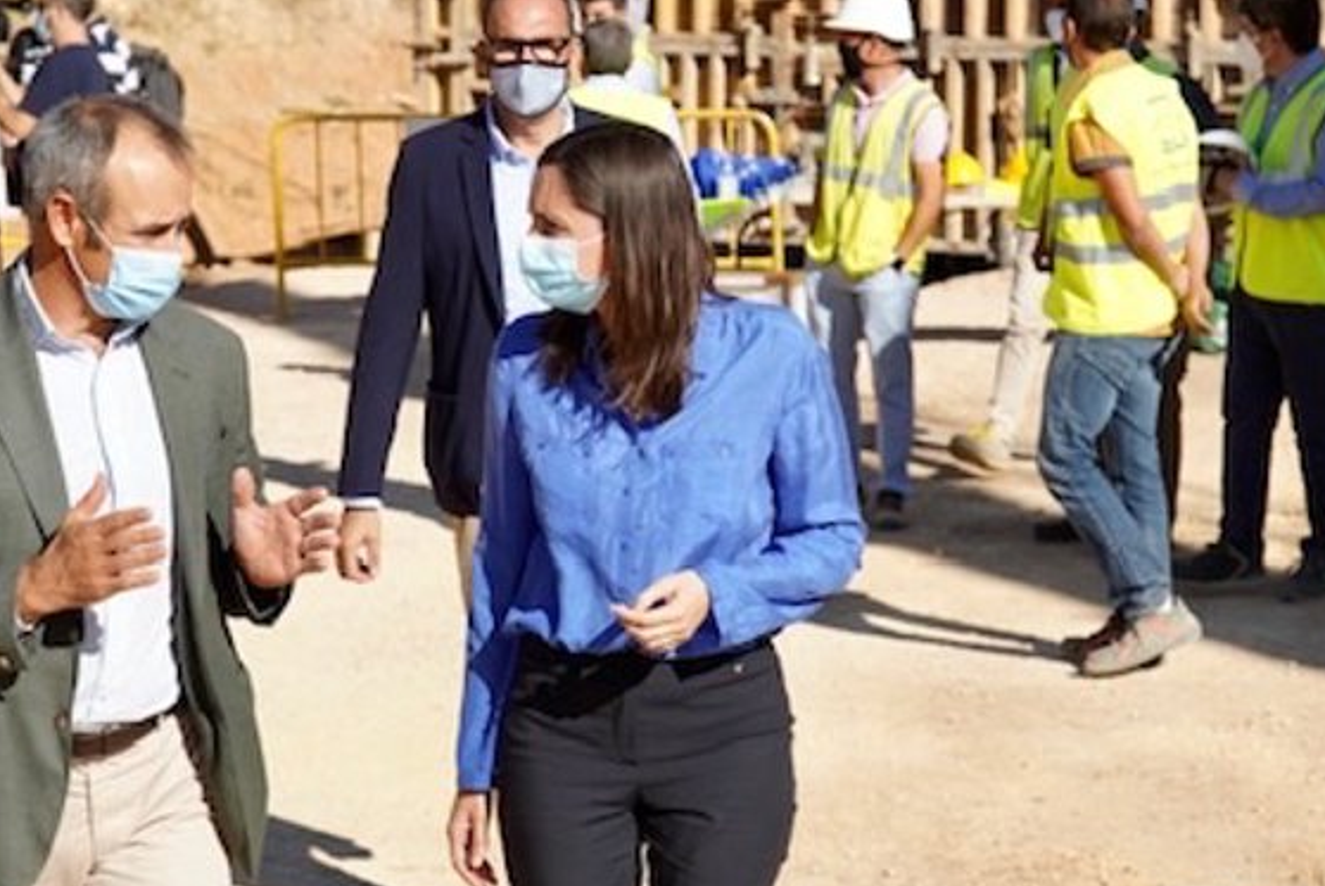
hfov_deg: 16.6
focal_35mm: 123
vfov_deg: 11.2
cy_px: 431
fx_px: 4530
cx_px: 610
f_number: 5
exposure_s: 1/1600
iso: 320
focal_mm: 70
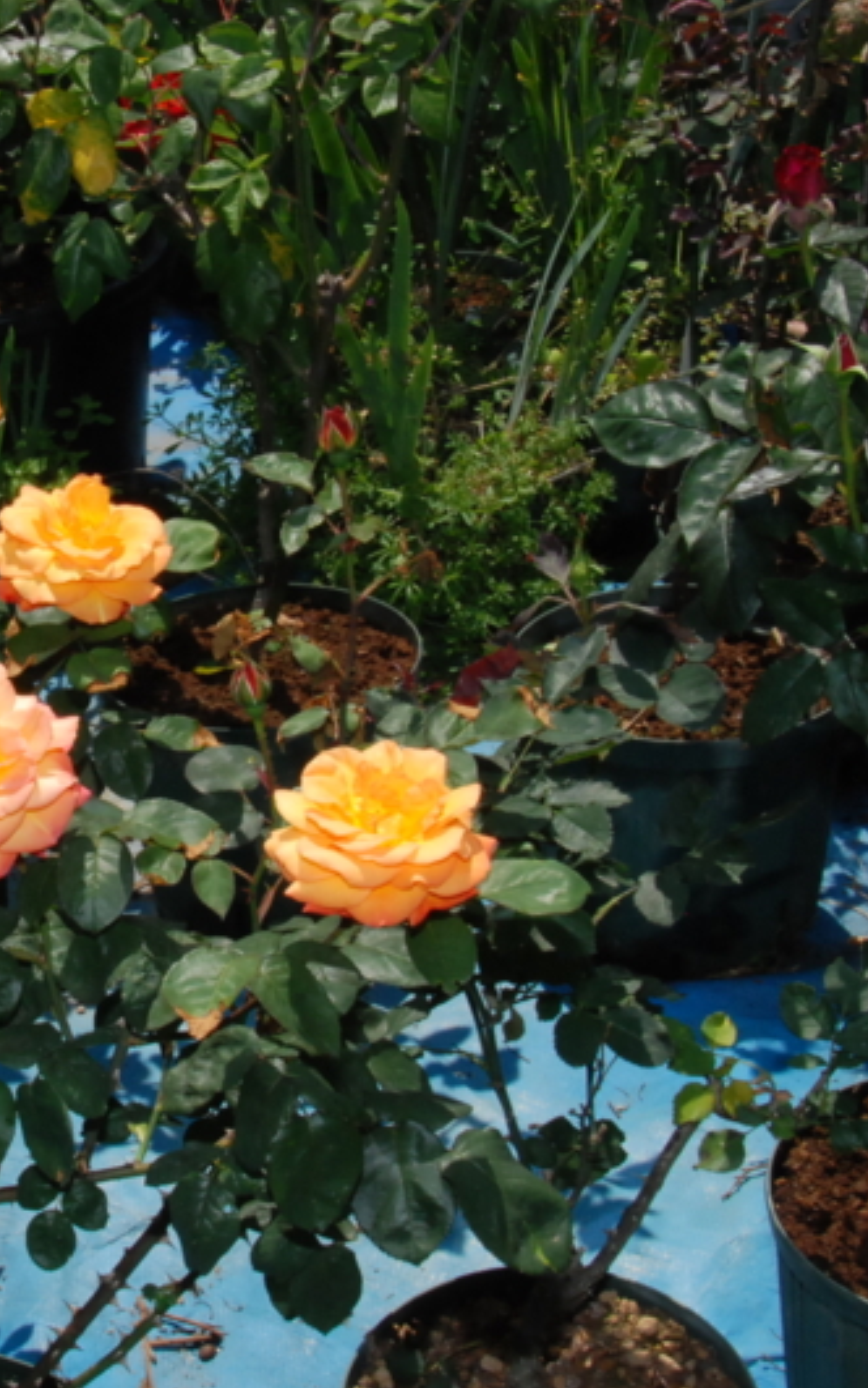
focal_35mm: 81
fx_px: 3056
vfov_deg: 25.6
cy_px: 695
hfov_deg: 15.9
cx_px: 10
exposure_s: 1/200
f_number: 29
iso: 800
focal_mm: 35
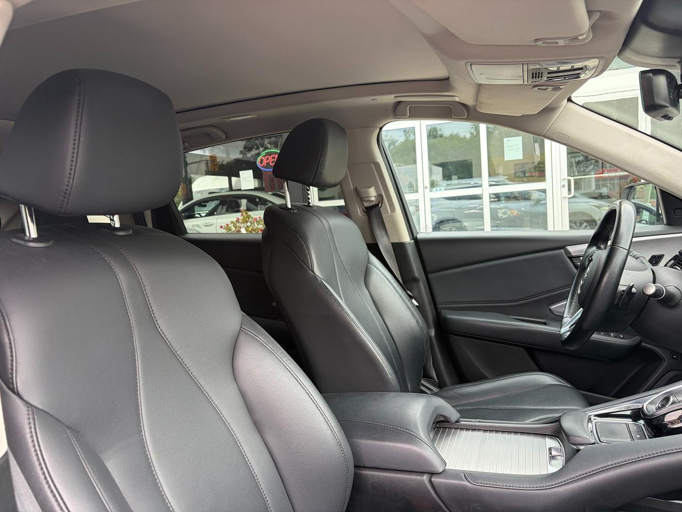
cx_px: 341
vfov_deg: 53.1
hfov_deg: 67.3
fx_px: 512
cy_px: 256
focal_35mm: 26
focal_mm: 5.96
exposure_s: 1/187
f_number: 1.6
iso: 64
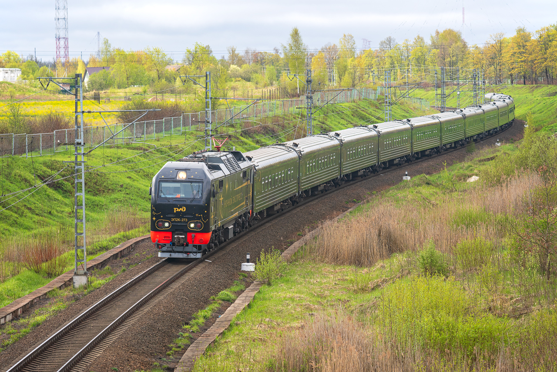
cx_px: 278
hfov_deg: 14.1
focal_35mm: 146
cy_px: 186
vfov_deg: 9.4
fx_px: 2260
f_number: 6.3
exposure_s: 1/500
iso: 500
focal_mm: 146.1
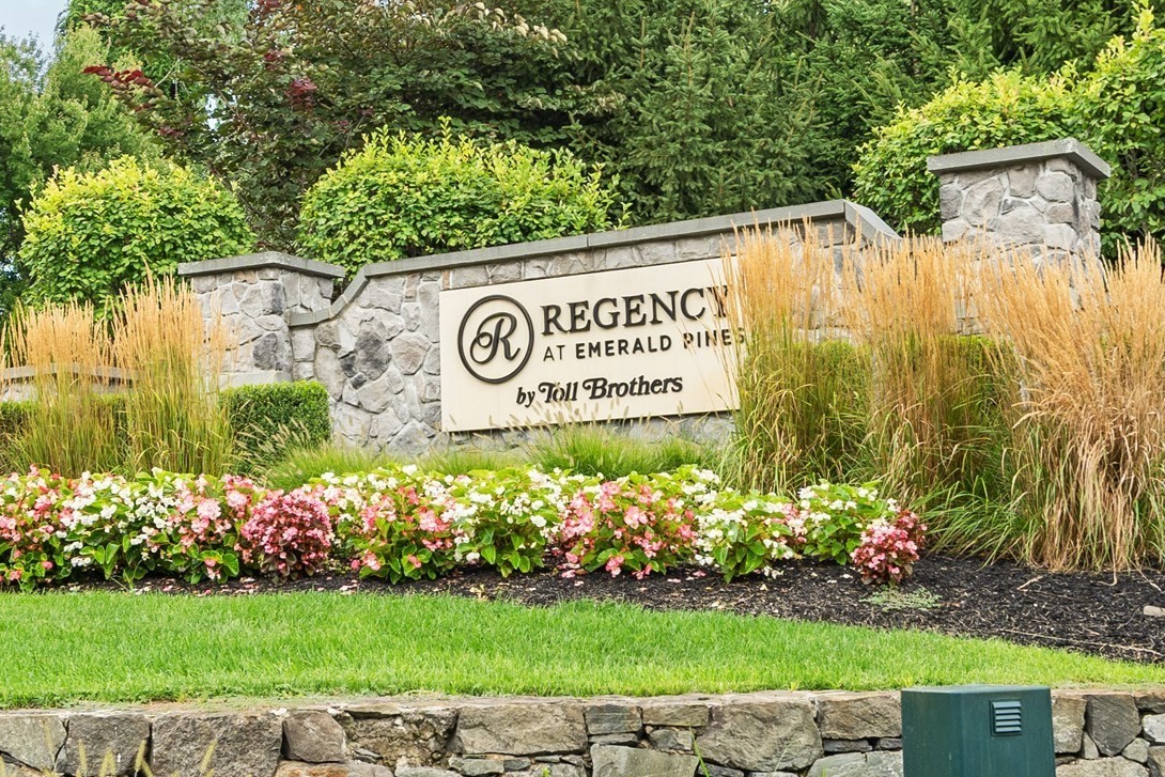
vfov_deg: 21.9
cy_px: 438
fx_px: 2007
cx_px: 618
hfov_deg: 32.4
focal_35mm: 62
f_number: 8
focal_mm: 22
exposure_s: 1/60
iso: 160
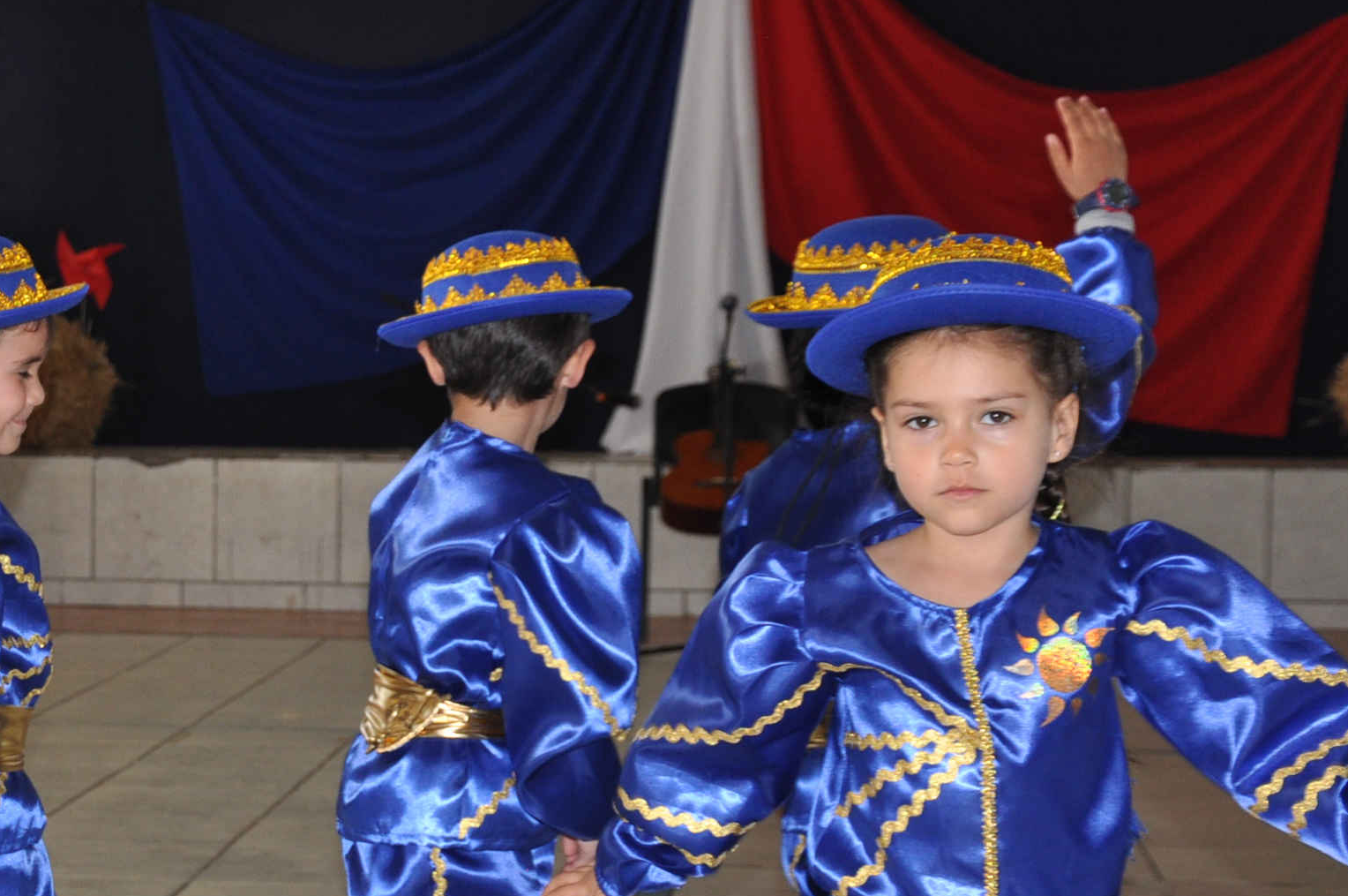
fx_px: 3777
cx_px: 41
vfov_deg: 13.5
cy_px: 595
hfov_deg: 19.7
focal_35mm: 101
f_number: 4.2
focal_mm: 32
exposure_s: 1/125
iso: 400
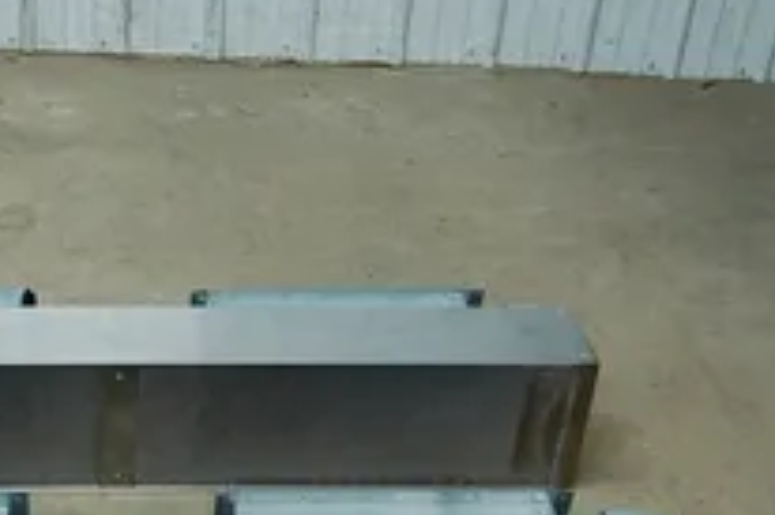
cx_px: 132
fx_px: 1377
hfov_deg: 30.5
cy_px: 417
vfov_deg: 20.9
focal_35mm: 64
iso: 400
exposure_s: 1/25
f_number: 3.8
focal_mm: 22
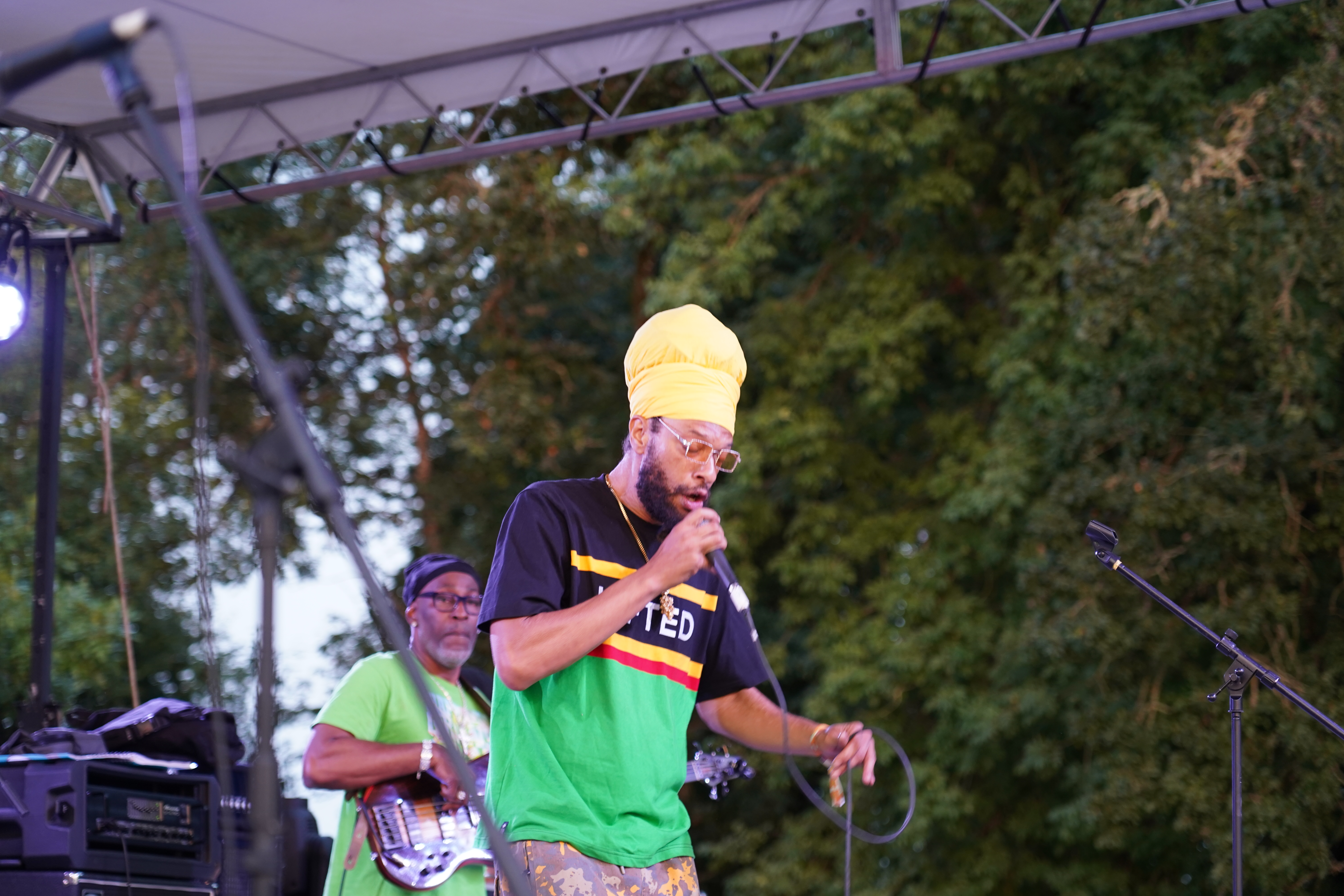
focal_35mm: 105
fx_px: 3920
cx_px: 672
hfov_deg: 19.5
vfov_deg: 13.0
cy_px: 448
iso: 1000
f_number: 4
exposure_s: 1/160
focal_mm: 105
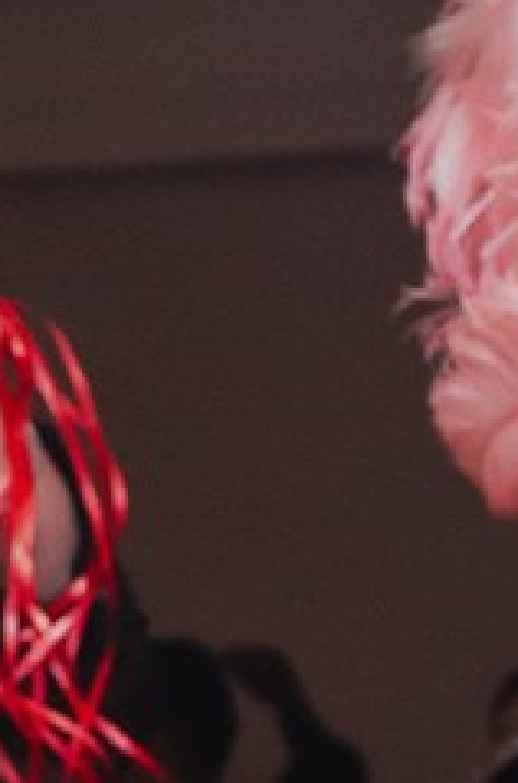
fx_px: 4450
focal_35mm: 205
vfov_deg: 10.0
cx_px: -652
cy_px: 835
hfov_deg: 6.4
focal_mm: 18
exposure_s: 1/60
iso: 500
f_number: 2.8
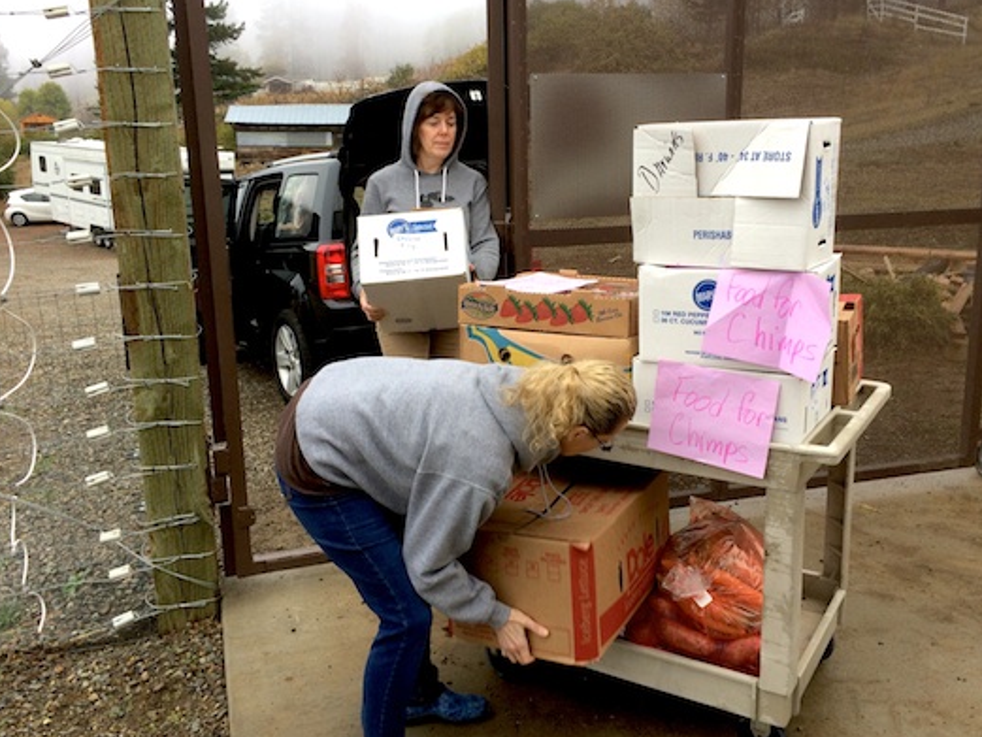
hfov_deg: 53.9
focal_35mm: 34
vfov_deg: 41.8
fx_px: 965
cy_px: 346
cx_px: 528
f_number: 2.2
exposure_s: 1/120
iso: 40
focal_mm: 4.12
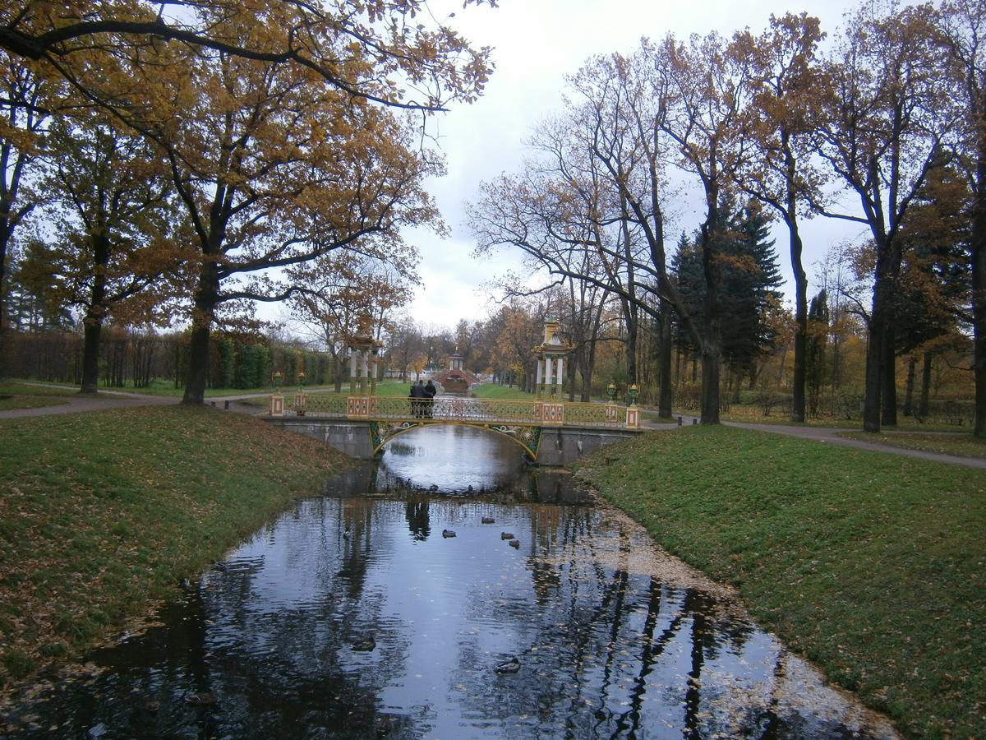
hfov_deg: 67.3
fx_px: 741
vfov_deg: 53.1
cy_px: 370
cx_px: 493
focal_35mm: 26
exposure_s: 1/60
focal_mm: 4.7
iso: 80
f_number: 2.8
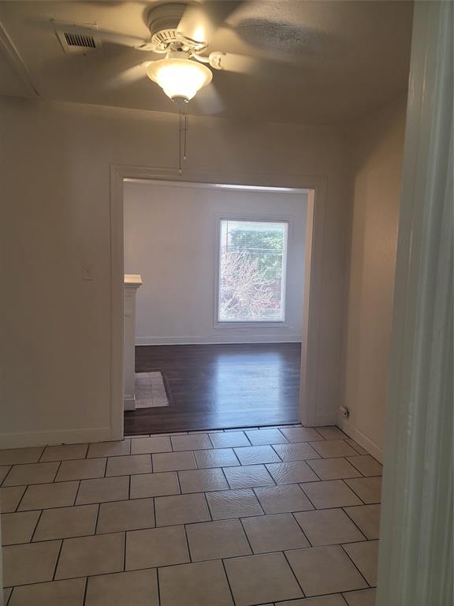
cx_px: 227
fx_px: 437
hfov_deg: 54.9
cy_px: 303
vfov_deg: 69.4
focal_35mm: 25
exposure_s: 1/120
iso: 100
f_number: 1.8
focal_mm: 7
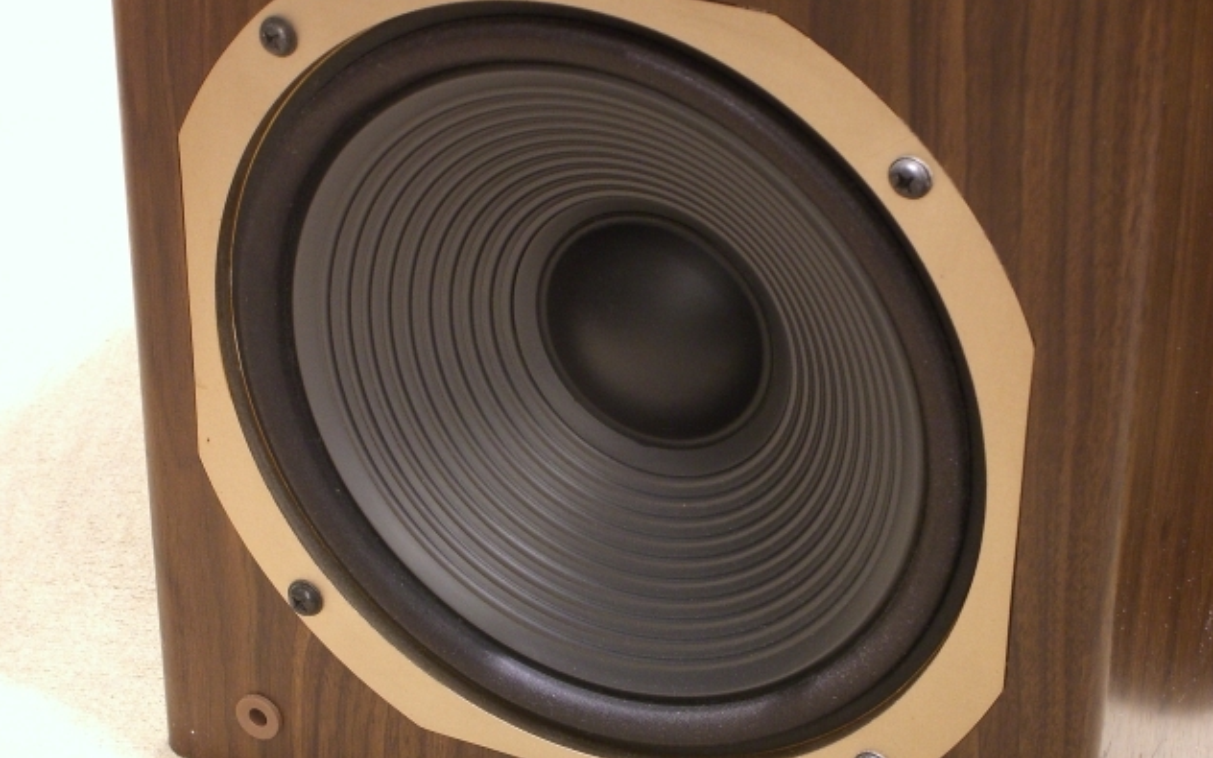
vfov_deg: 12.8
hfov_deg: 20.4
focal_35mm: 102
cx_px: 612
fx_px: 3372
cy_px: 390
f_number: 4.8
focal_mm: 19.7
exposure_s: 1/2
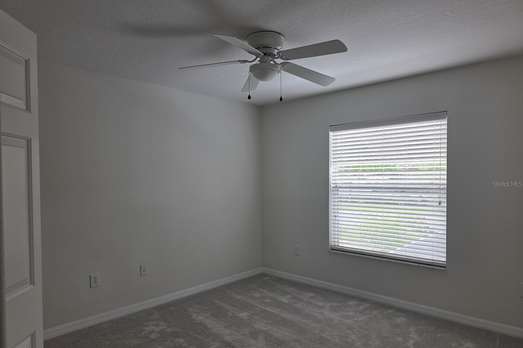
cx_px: 261
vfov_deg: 53.1
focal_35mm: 24
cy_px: 184
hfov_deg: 73.7
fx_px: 349
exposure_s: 1/180
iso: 80
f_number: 1.7
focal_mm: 6.3
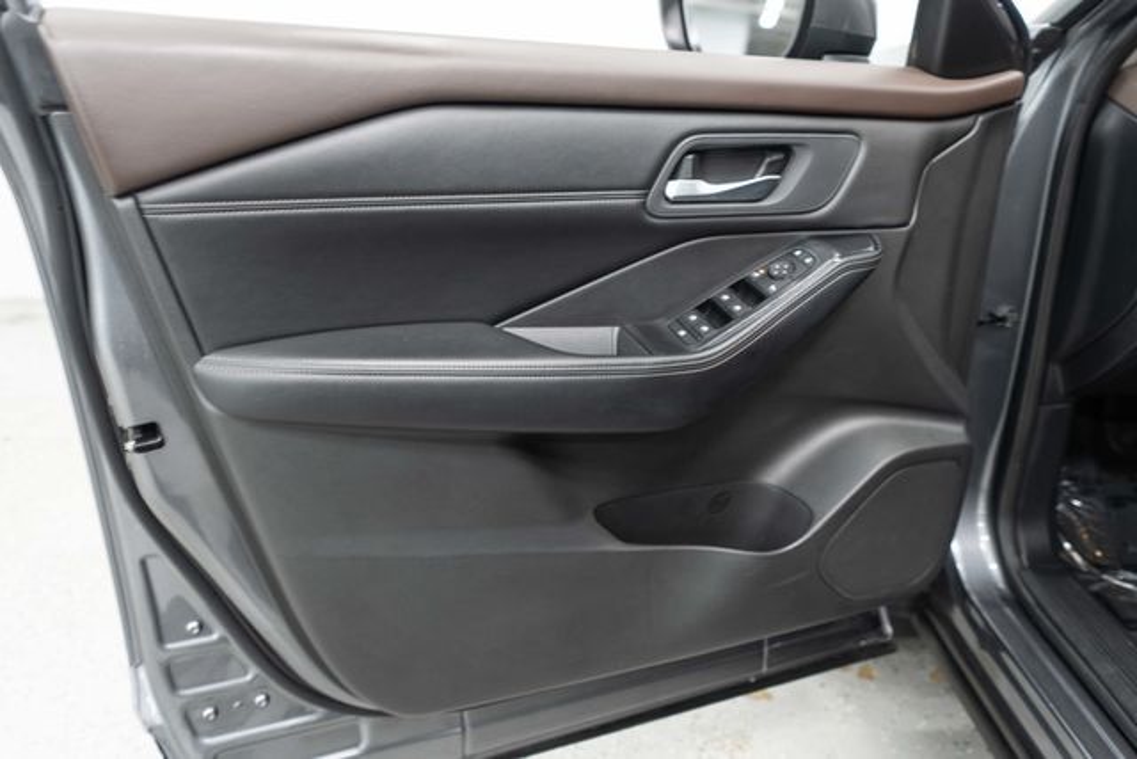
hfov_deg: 65.5
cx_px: 568
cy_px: 380
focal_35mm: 28
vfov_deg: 46.4
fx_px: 884
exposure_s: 1/40
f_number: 3.2
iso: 640
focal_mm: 28
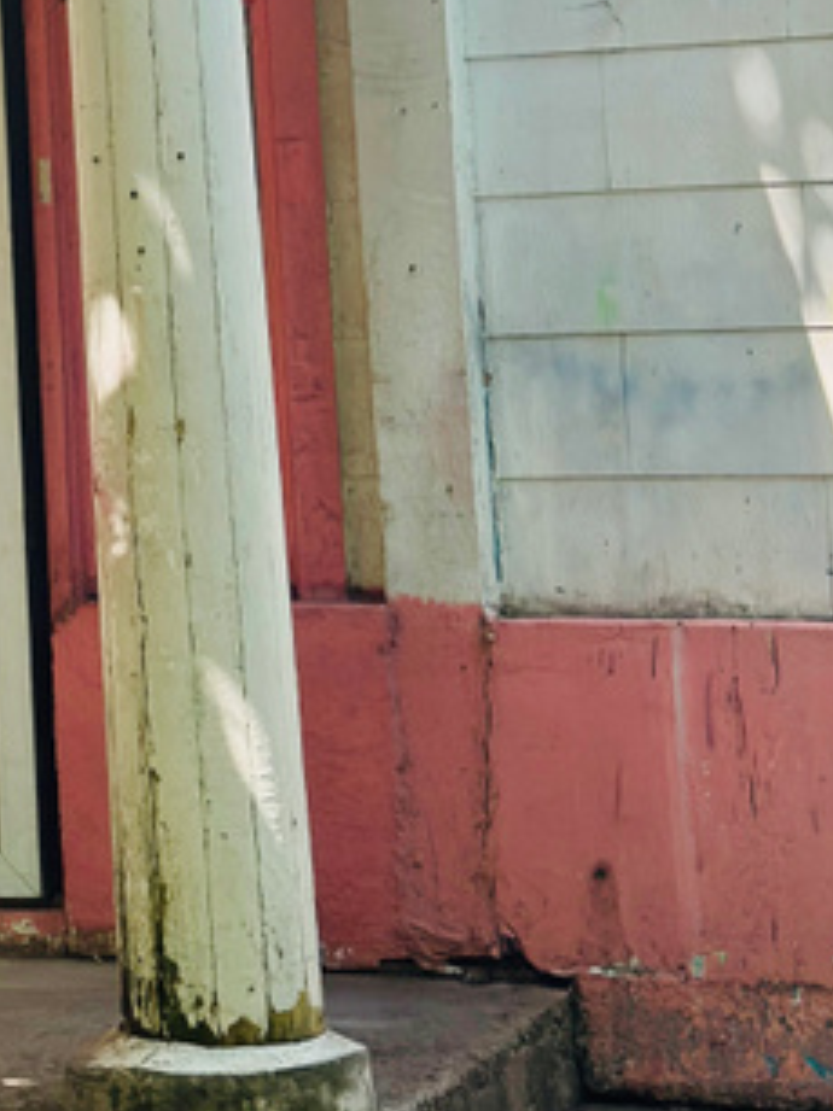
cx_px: -217
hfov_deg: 12.0
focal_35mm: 120
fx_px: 3853
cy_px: -29
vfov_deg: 16.1
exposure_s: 1/1008
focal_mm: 6.76
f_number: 1.78
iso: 100
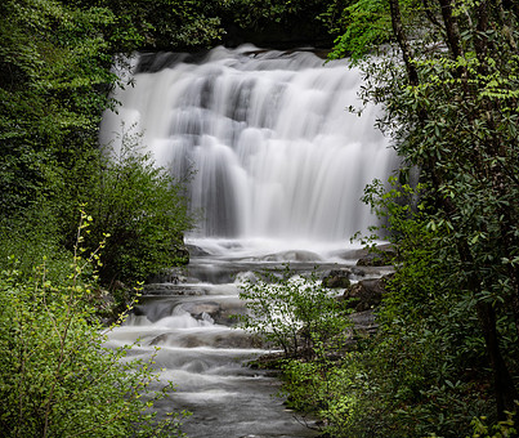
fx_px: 2935
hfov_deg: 10.1
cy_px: 169
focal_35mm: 187
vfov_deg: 8.5
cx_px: 248
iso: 64
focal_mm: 112
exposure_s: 1.3
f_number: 22
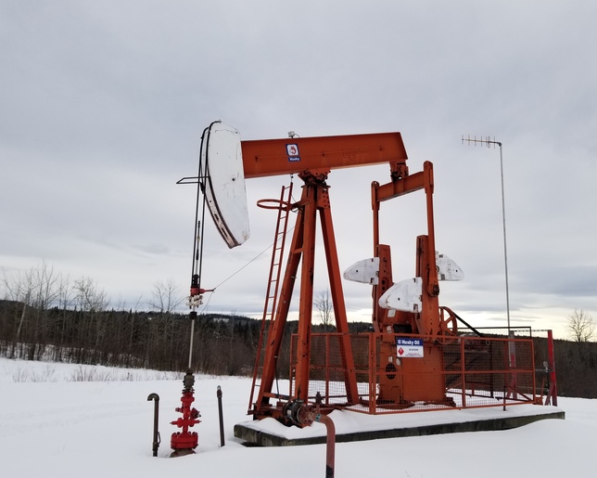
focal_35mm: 28
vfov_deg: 51.5
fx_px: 495
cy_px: 243
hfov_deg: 62.2
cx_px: 314
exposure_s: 1/466
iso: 50
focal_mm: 4.25
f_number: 1.7
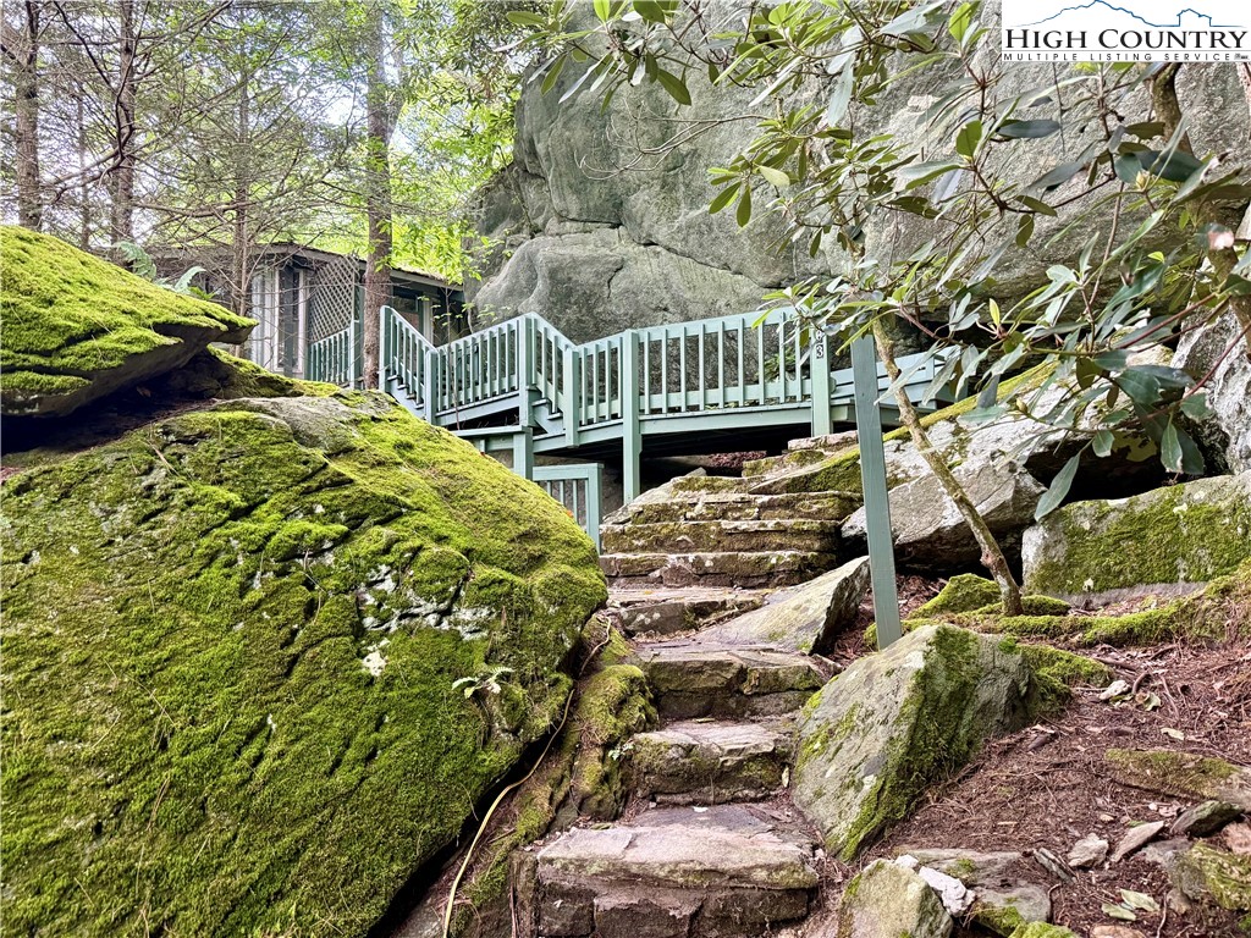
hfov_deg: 71.6
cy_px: 469
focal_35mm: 24
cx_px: 626
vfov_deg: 56.8
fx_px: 867
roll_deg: +1.0
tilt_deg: +5.7
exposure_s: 1/60
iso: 500
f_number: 1.78
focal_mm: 6.76
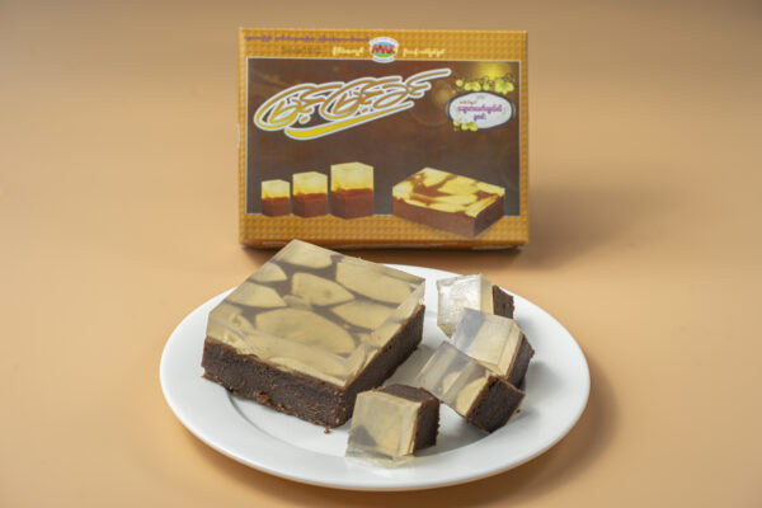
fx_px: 1799
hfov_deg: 23.9
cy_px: 254
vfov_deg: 16.1
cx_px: 381
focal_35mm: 85
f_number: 8
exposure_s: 1/200
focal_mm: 85
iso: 100
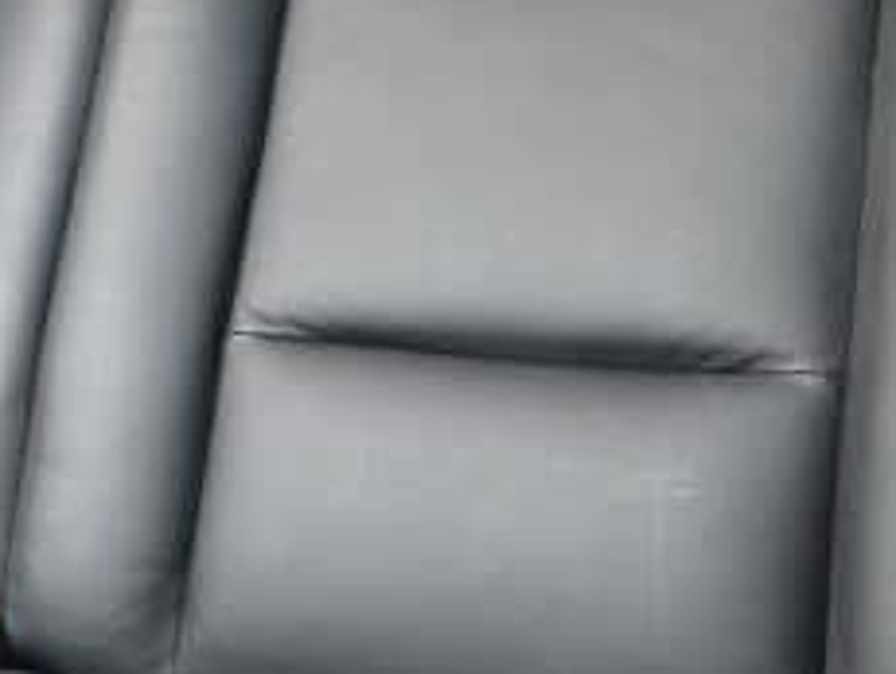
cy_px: 245
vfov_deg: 18.4
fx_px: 2073
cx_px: -327
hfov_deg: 21.6
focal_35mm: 80
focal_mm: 5.4
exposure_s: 1/100
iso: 1000
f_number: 1.8
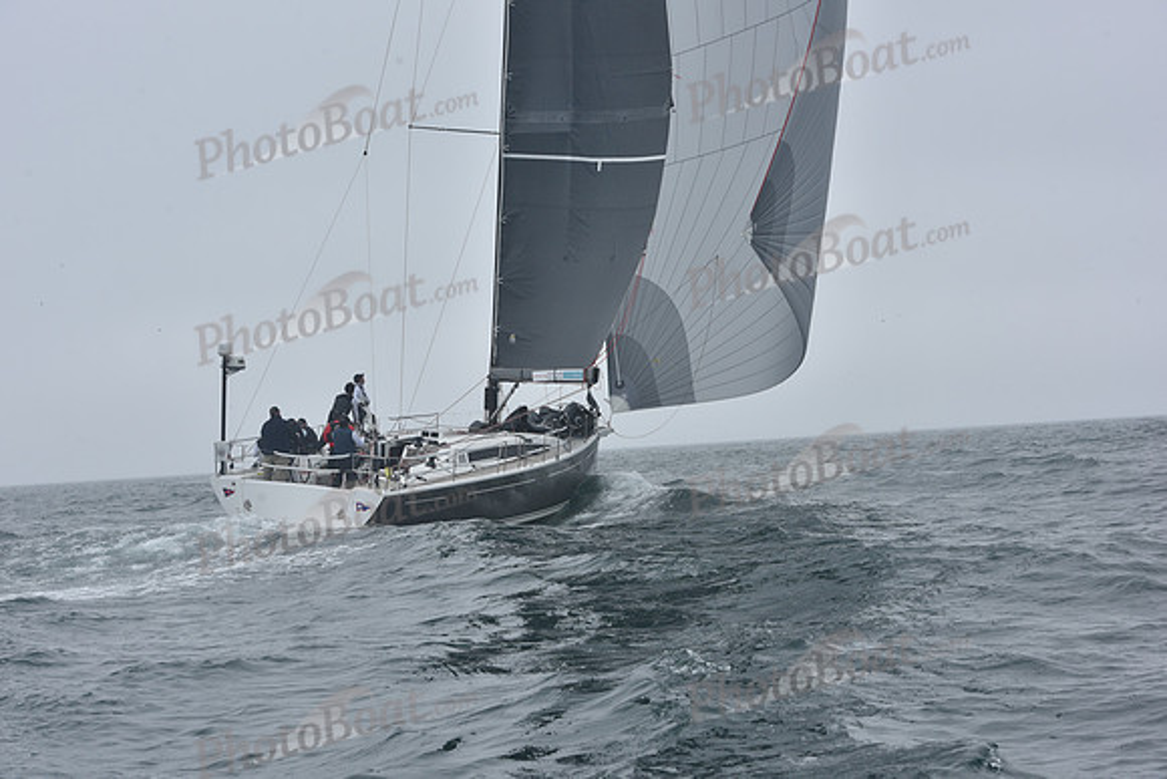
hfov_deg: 28.8
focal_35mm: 70
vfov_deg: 19.5
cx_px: 584
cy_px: 390
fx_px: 2270
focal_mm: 70
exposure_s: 1/800
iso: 250
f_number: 10
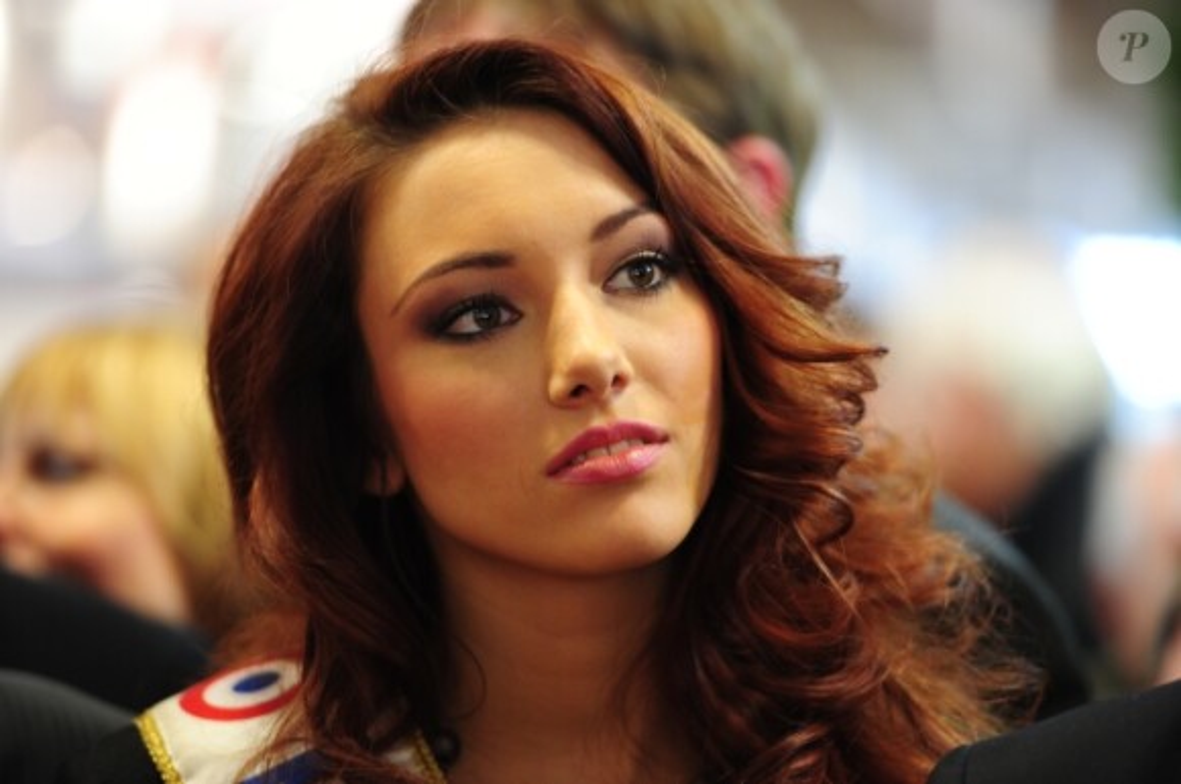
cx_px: 590
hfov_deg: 10.3
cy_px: 392
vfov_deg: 6.8
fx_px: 6552
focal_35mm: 200
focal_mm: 200
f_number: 2.8
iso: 1250
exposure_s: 1/60
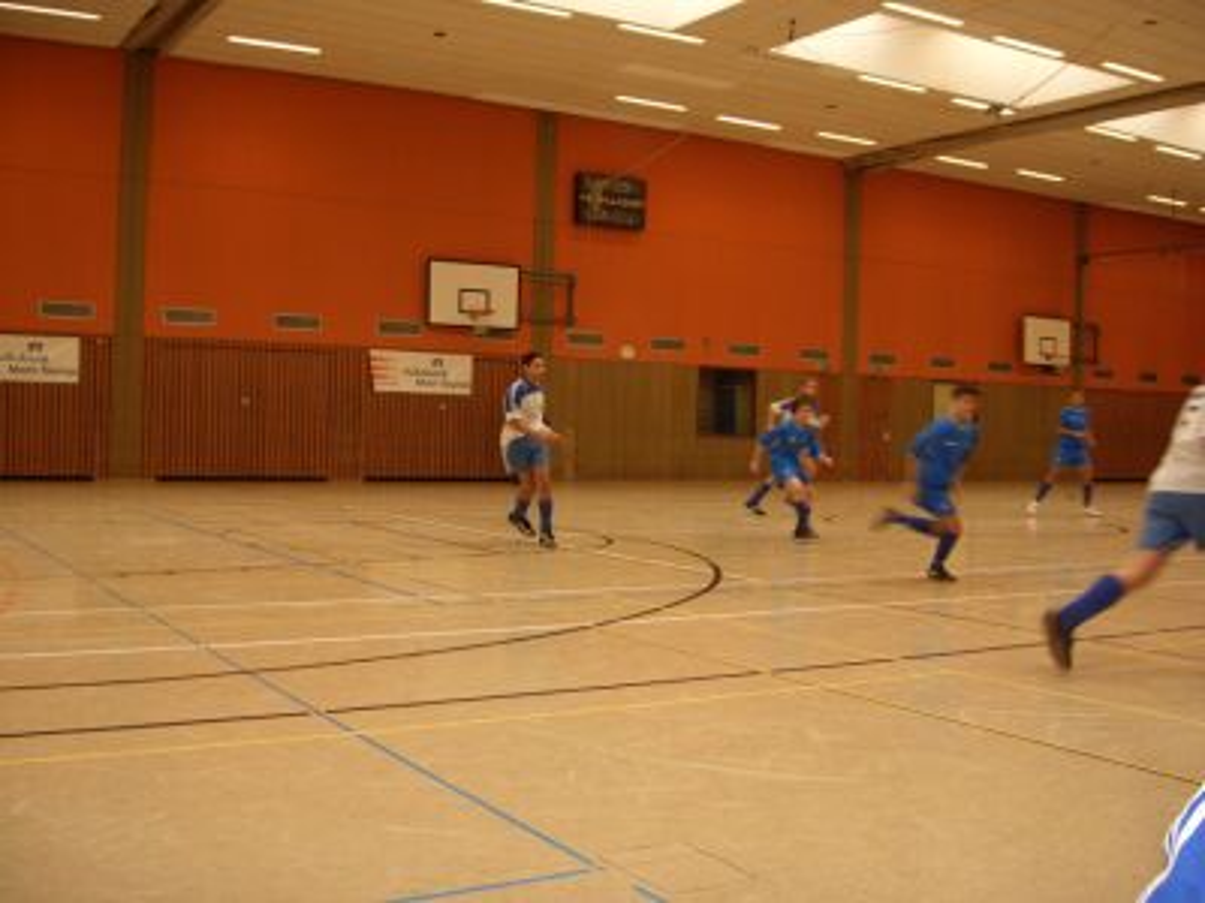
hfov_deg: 47.9
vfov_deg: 36.8
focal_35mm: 39
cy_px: 452
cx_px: 602
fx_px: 1358
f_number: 2.8
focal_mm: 8
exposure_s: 1/60
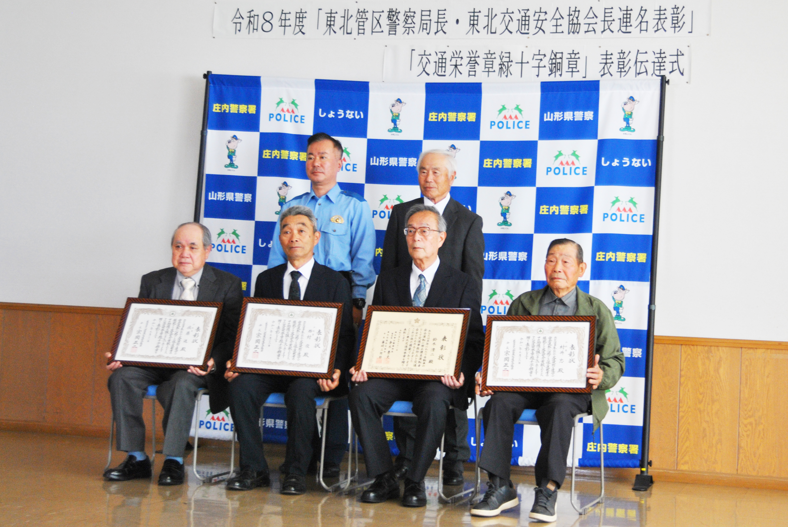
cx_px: 394
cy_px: 264
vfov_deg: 23.8
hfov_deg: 35.0
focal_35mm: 57
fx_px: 1249
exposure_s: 1/30
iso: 360
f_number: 4
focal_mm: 38
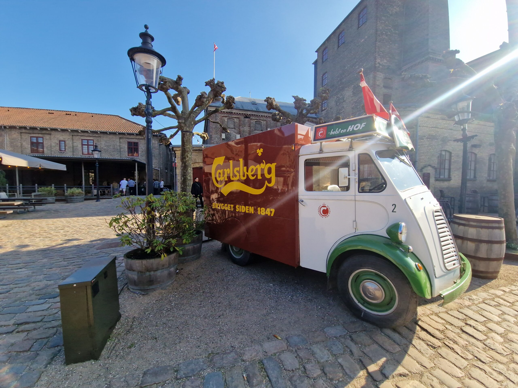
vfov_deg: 89.9
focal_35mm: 13
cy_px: 194
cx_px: 259
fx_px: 195
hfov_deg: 106.2
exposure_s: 1/1033
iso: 50
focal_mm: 2.2
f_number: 2.2
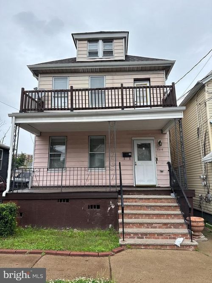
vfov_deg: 71.6
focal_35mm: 24
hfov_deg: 56.8
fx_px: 196
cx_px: 106
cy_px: 142
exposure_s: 1/782
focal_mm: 6.76
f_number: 1.78
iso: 80
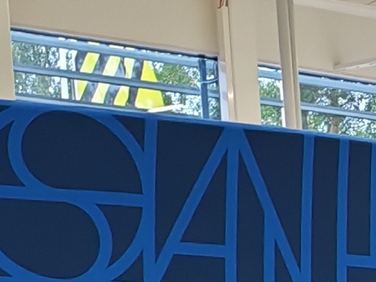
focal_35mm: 216
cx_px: 976
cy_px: 858
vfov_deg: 6.3
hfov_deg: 8.2
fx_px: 2345
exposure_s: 1/100
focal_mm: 6.12
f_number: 1.9
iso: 320
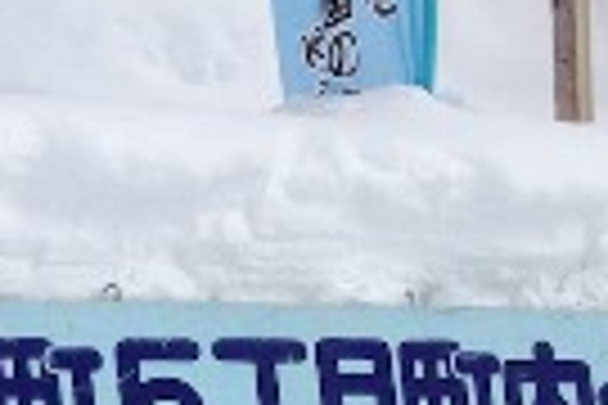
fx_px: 2770
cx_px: -464
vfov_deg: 8.2
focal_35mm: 164
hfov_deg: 11.6
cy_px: 608
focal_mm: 4.28
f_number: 2.4
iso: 50
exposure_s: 1/4608
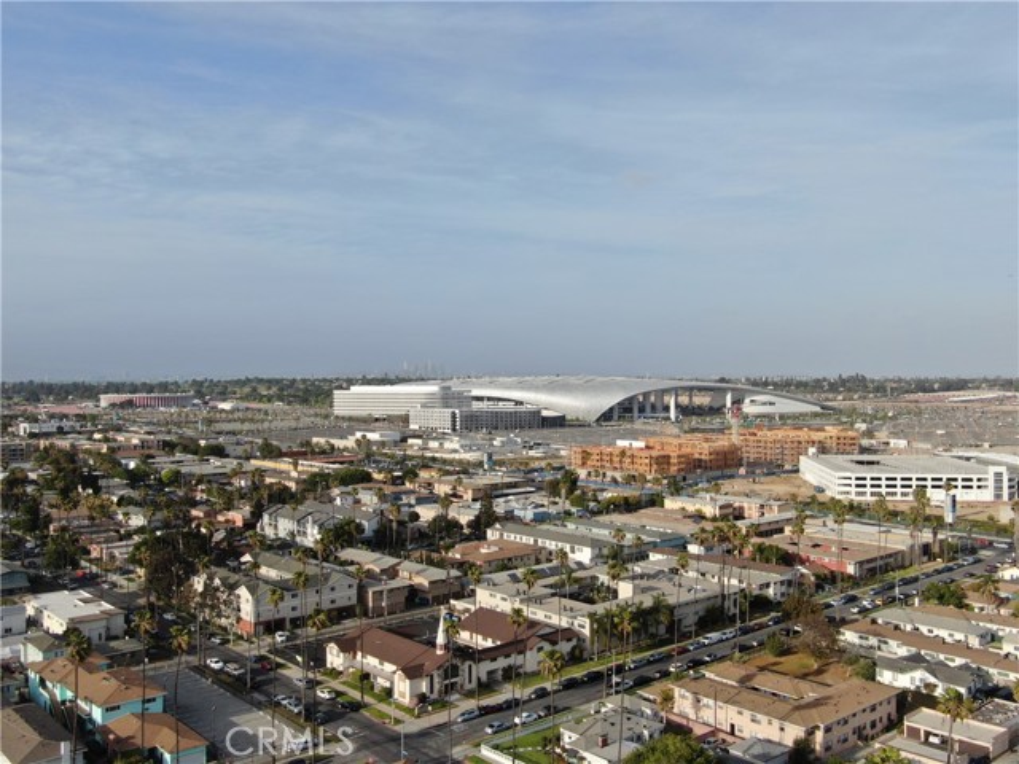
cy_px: 382
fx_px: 971
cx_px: 510
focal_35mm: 33
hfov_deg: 55.4
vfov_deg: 42.9
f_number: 3.2
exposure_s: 1/1000
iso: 100
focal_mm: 5.69
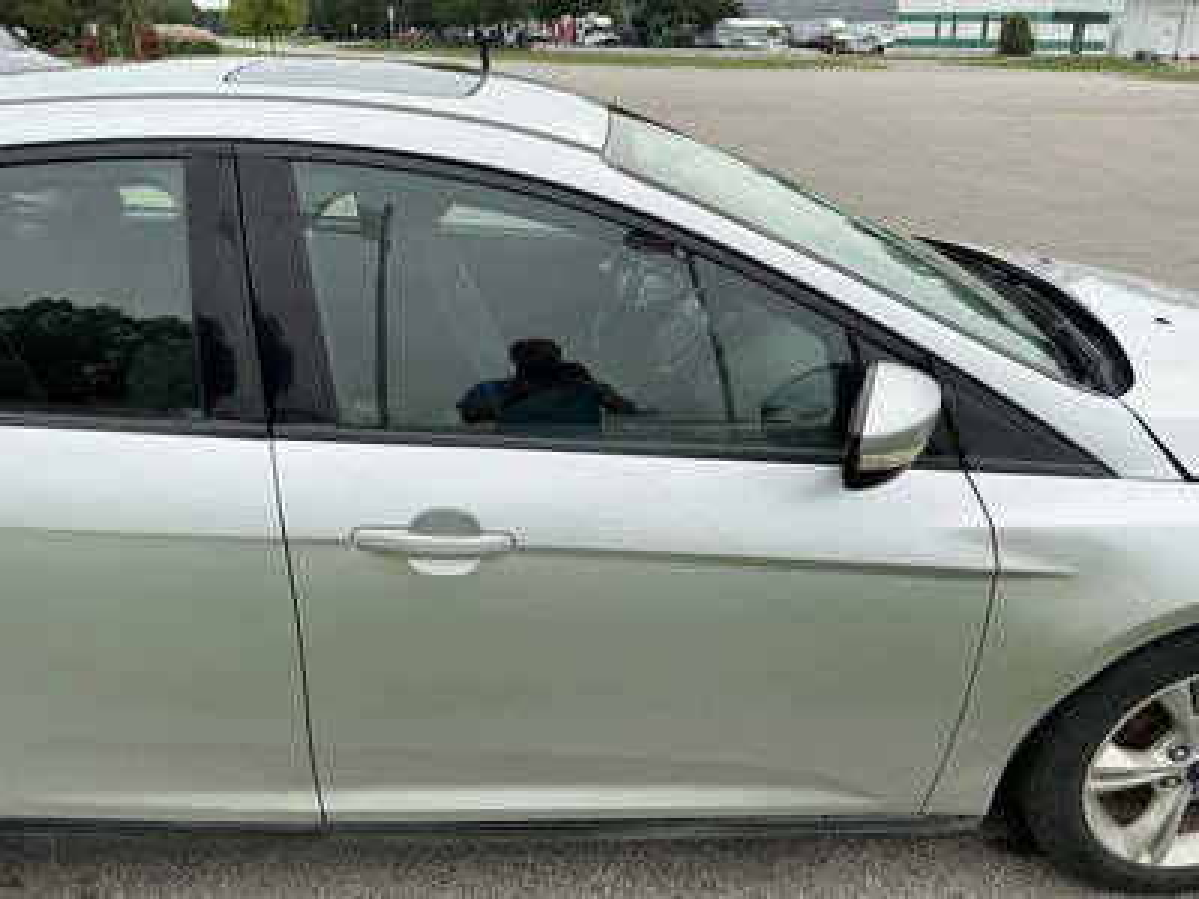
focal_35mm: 28
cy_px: 450
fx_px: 970
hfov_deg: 63.4
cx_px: 600
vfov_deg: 49.7
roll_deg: +0.4
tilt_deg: -21.1
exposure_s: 1/1250
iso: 25
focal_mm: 3
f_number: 1.8
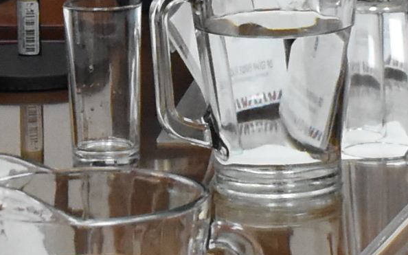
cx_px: 121
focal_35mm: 347
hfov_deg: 6.1
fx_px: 3858
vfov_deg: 3.8
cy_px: -20
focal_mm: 30
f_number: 5
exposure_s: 1/200
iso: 3200
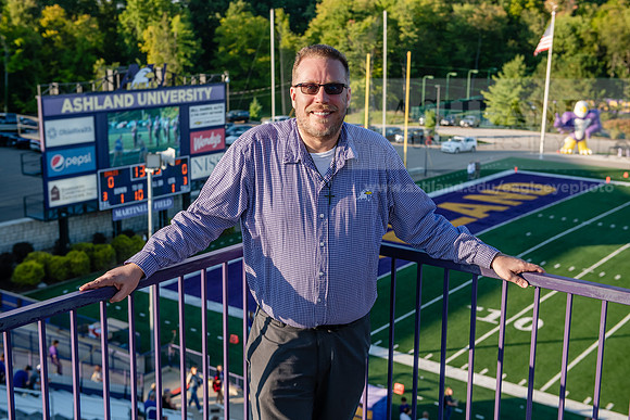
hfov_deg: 38.2
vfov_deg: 26.0
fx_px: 910
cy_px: 210
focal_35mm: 52
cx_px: 315
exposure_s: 1/640
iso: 250
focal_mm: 52
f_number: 5
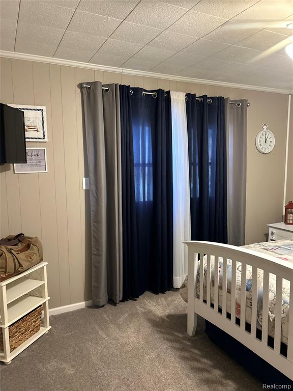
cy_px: 196
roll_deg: +0.5
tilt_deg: -5.4
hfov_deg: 53.1
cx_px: 146
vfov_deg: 67.3
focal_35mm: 26
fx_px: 293
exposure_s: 1/60
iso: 320
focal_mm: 5.7
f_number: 1.5
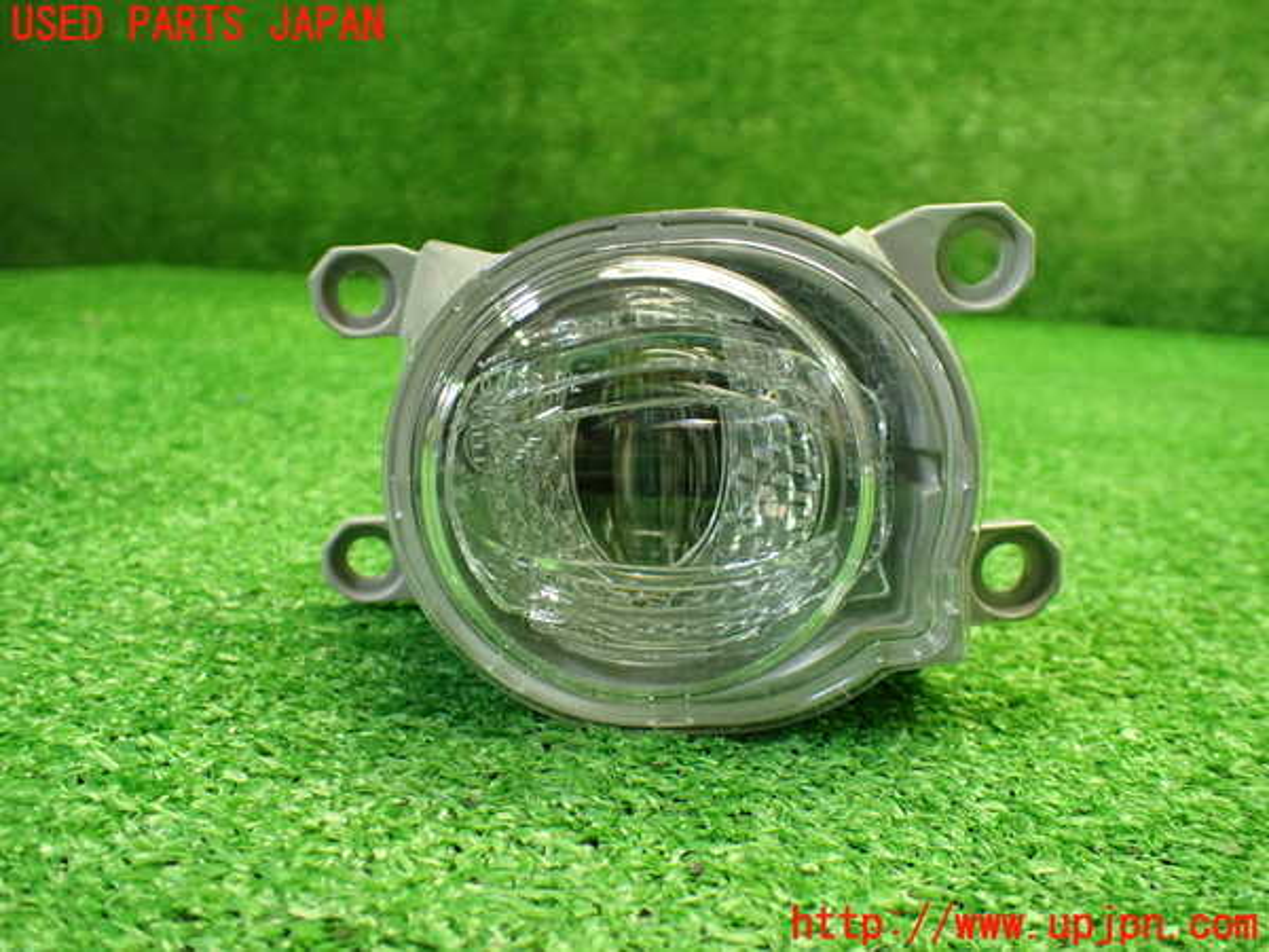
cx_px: 634
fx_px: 1100
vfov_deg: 46.8
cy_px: 476
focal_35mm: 30
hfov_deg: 60.0
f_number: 2.3
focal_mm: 5.4
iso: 800
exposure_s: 1/100
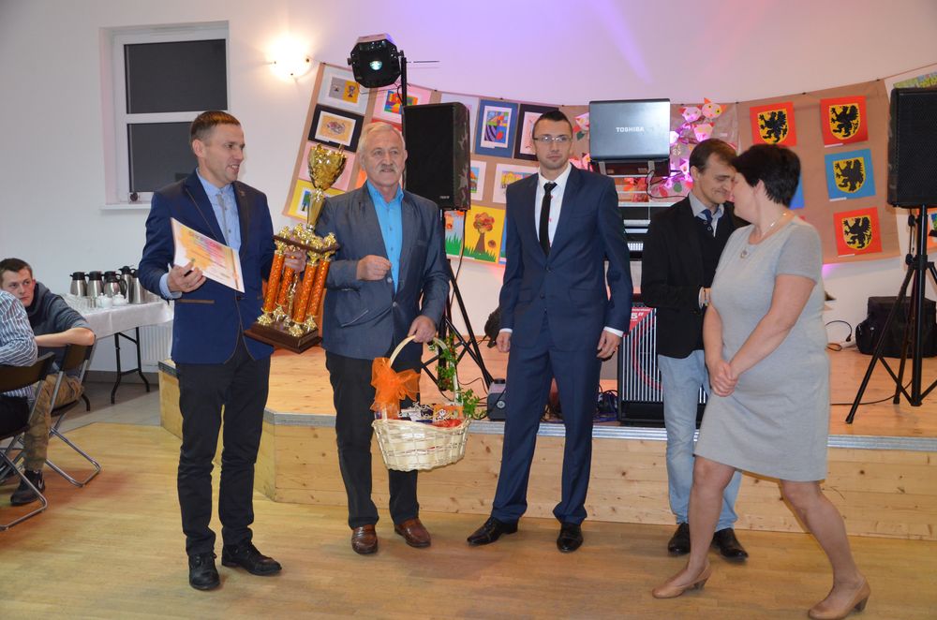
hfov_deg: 51.4
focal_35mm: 38
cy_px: 310
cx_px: 468
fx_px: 974
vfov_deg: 35.3
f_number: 4
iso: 1800
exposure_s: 1/60
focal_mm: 25
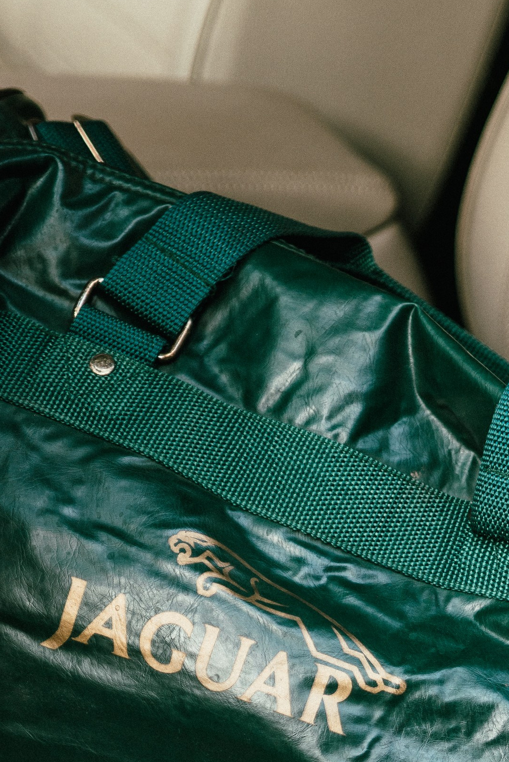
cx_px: 379
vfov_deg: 11.4
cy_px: 841
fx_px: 3772
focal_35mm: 178
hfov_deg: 7.7
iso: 100
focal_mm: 70
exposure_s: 1/100
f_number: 2.8
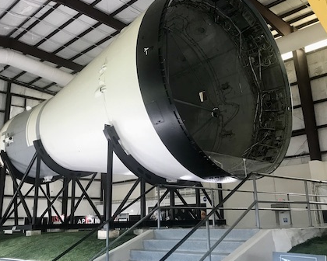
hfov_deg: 46.8
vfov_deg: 38.1
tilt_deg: +16.4
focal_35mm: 39
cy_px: 109
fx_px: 377
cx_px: 160
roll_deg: +1.4
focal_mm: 3.99
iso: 40
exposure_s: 1/20
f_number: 1.8
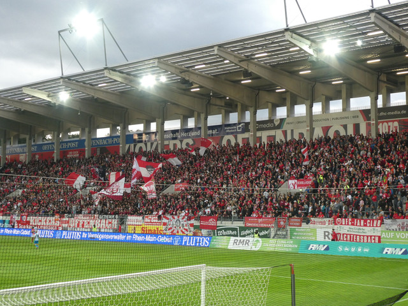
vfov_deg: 29.1
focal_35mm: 50
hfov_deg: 38.2
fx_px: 589
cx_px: 204
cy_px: 153
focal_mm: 9
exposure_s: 1/80
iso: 320
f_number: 4.1
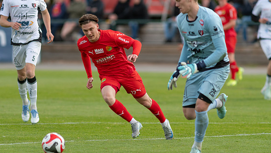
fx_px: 3407
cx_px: 135
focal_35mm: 474
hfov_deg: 4.6
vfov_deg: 2.6
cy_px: 69
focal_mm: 300
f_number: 3.2
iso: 360
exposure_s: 1/1600
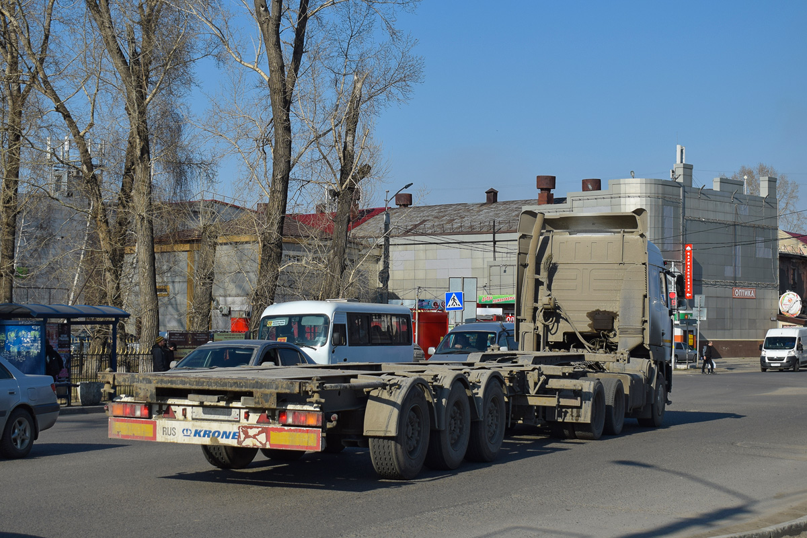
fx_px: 1143
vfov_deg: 26.5
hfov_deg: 38.9
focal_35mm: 51
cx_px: 404
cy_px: 269
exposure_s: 1/1000
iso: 100
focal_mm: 34
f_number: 5.6
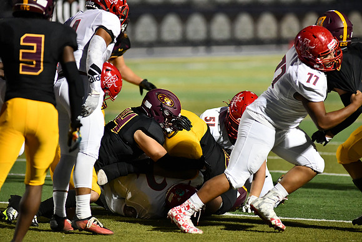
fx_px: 3017
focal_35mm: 300
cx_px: 181
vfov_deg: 4.6
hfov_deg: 6.9
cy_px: 121
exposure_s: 1/1250
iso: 7200
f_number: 4
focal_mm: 300
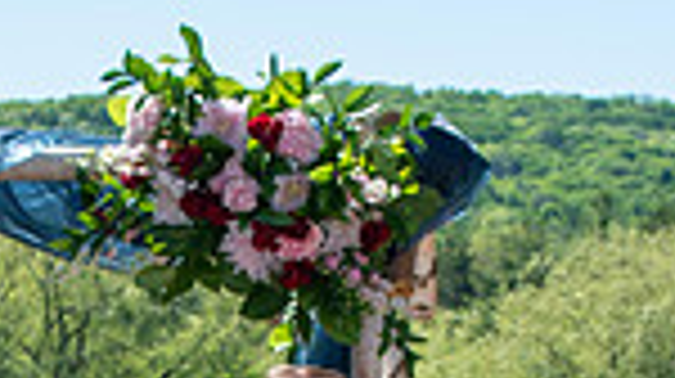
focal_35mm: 243
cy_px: 763
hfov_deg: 8.8
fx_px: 4345
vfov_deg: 4.9
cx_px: -4
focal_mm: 40
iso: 200
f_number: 9
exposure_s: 1/320
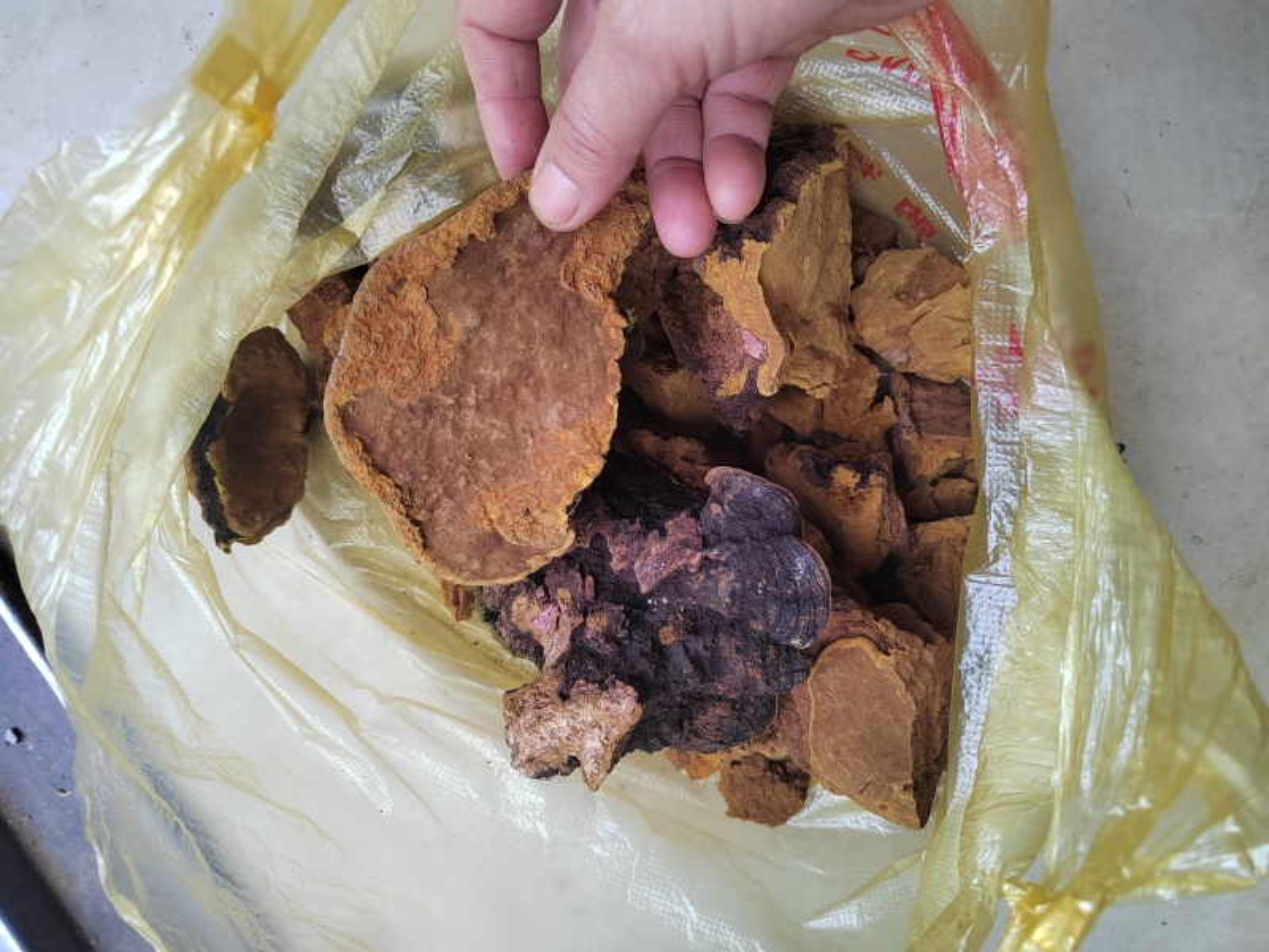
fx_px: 843
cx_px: 634
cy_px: 476
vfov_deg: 58.9
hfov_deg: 73.9
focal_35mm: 23
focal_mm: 5.52
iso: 591
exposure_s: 1/100
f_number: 1.9
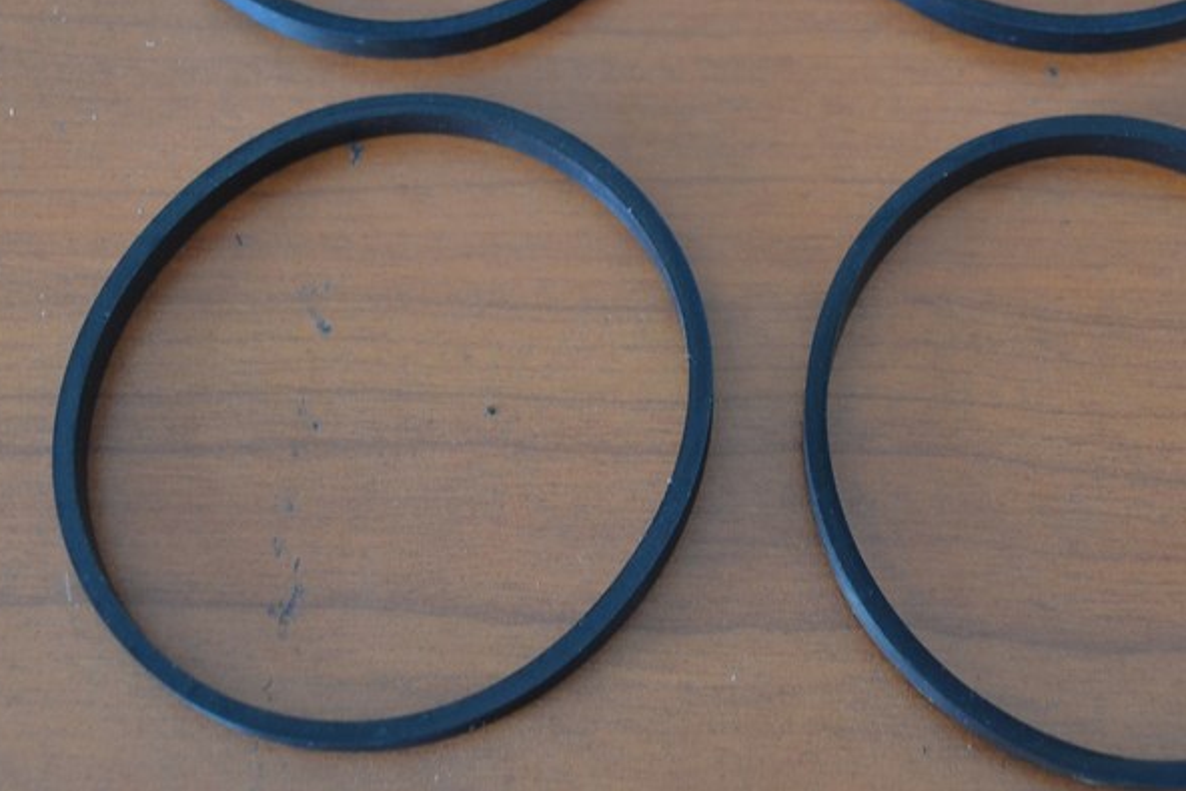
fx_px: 2307
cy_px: 120
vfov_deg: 19.2
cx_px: 707
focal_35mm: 70
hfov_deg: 28.8
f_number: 4
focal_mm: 24
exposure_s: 1/25
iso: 400
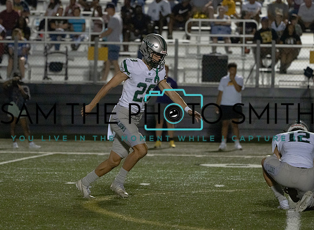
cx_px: 123
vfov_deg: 4.8
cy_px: 111
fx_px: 2749
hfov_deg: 6.5
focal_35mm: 306
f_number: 5.6
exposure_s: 1/1000
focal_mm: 247
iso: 16000
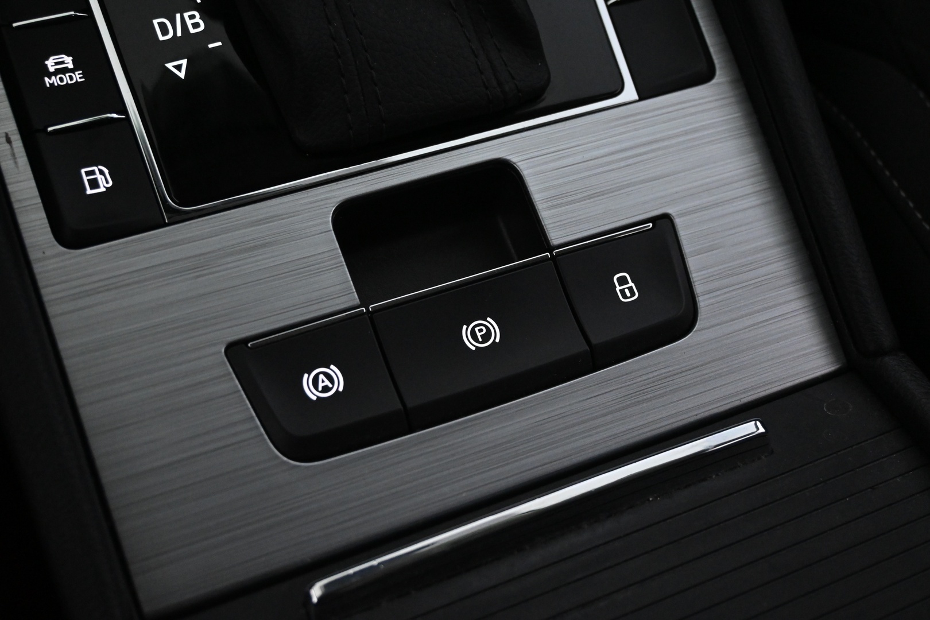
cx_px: 465
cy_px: 310
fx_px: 1162
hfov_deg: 43.6
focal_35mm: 45
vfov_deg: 29.9
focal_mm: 30
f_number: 4.8
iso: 4000
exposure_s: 1/50
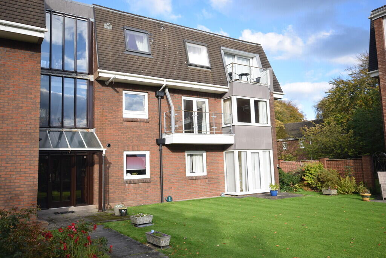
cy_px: 129
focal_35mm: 30
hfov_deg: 61.9
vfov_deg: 43.6
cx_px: 193
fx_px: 322
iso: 220
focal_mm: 20
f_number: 8
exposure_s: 1/250
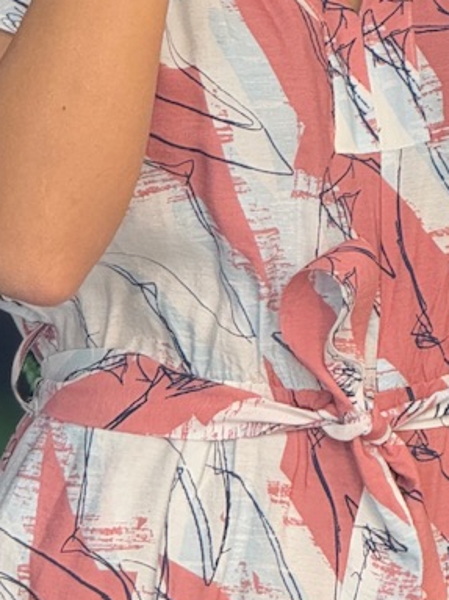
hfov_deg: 3.7
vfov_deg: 4.9
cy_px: 141
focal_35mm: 401
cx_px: 391
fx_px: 6939
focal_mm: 15.66
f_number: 2.8
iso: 250
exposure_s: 1/86
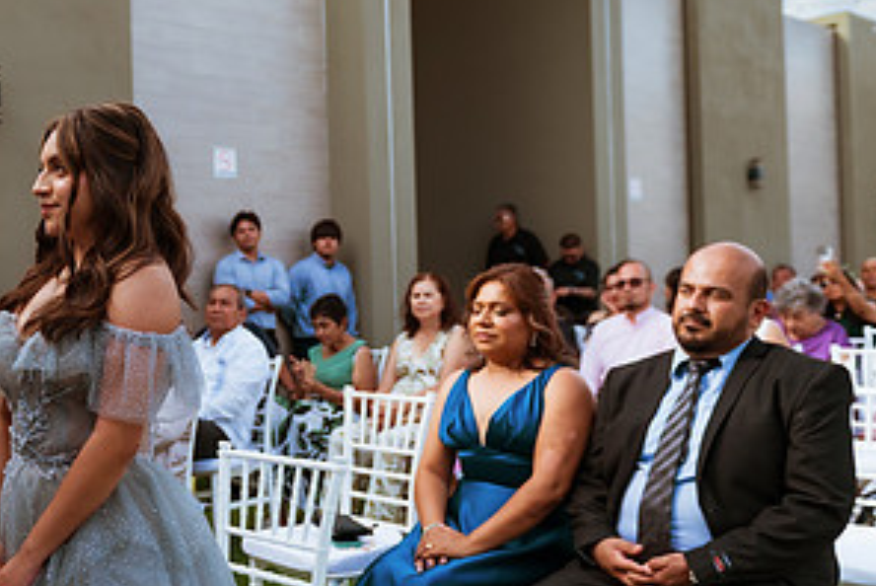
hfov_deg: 40.6
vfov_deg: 28.7
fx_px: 1145
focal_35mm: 47
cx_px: 210
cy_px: 289
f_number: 2.8
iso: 100
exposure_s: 1/1250
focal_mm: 24
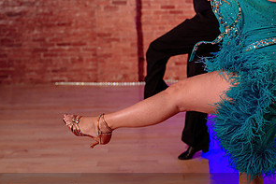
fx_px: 453
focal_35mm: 59
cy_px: 76
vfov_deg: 23.0
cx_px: 195
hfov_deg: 33.5
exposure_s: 1/400
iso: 800
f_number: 2
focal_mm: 30
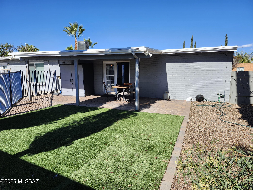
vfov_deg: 58.9
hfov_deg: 73.9
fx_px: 168
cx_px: 126
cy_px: 95
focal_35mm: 23
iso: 25
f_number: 1.8
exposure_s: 1/1365
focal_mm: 5.54
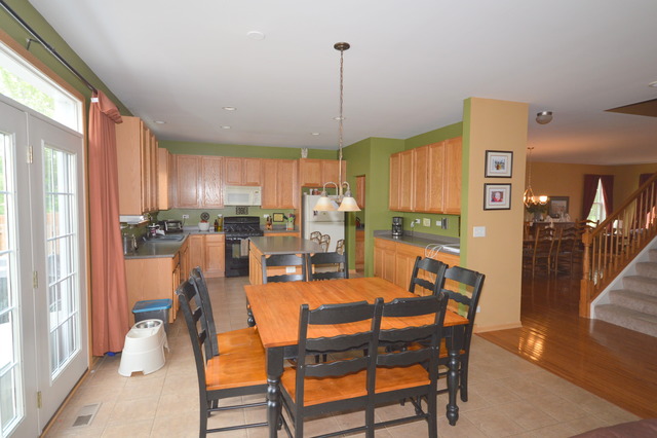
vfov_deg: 67.3
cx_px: 328
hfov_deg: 90.0
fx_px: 328
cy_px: 219
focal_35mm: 18
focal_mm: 12
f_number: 4.5
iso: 400
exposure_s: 1/60
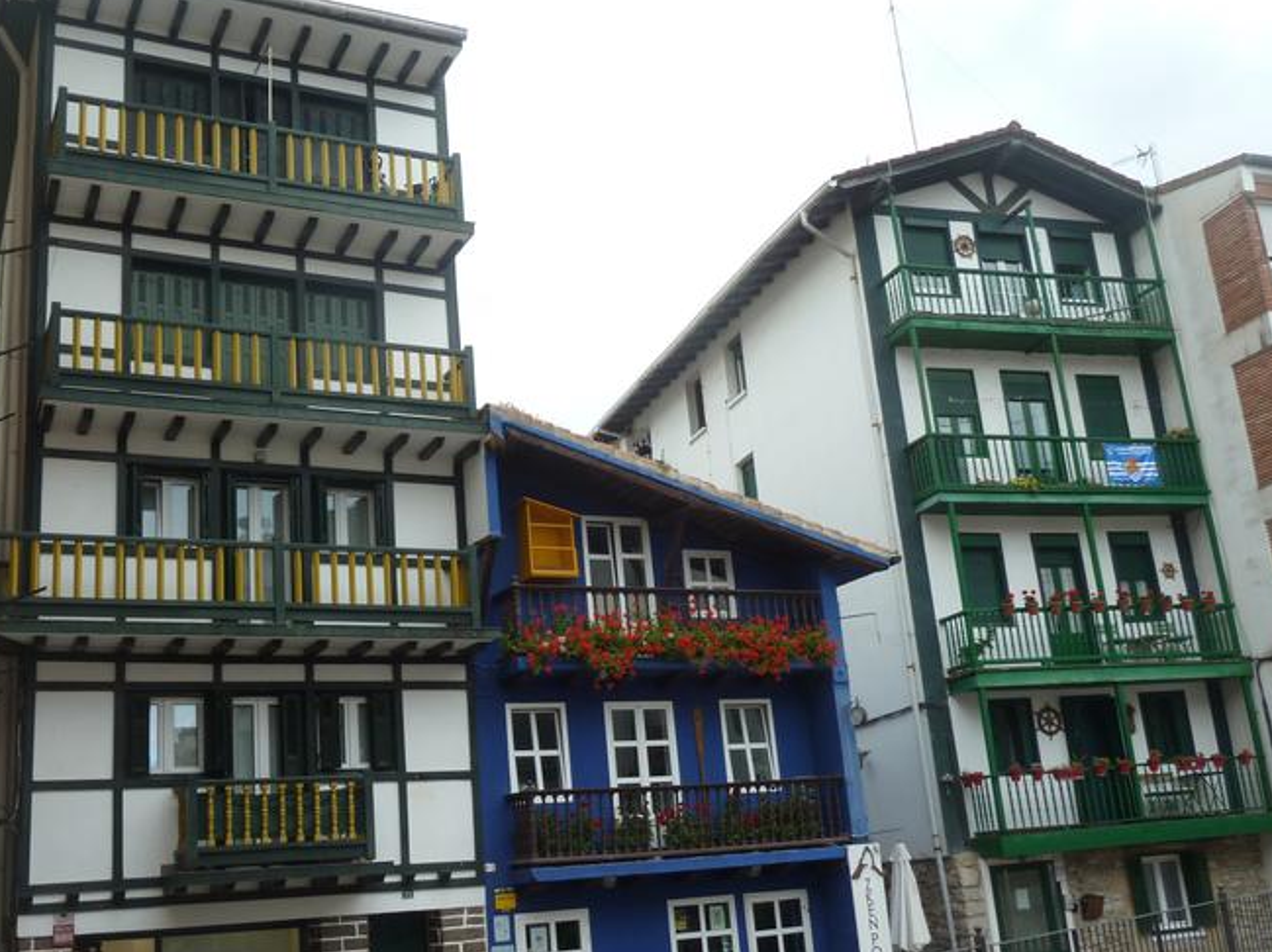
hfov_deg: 50.0
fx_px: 1359
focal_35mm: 37
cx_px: 539
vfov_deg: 38.5
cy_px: 545
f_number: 3.4
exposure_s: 1/125
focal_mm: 5
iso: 80
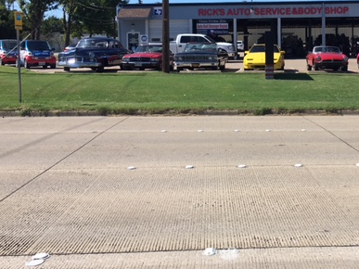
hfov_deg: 38.9
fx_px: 498
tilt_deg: -0.9
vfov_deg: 29.6
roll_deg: +0.6
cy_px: 59
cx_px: 257
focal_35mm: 48
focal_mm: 4.15
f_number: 2.2
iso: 25
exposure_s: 1/1508
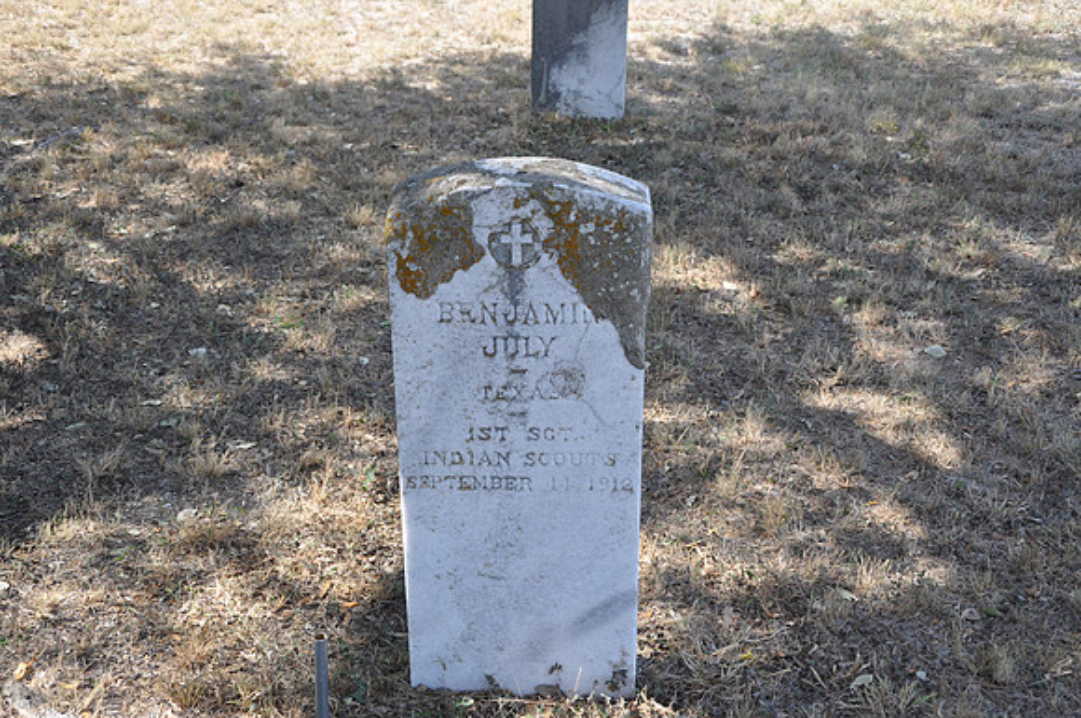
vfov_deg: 26.4
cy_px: 359
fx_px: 1529
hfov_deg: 38.9
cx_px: 540
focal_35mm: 51
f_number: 5.6
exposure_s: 1/125
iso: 320
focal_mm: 34
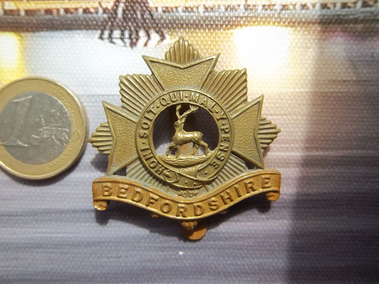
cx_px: 190
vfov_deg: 49.7
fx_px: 307
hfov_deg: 63.4
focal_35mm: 28
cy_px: 142
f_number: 3.5
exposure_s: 1/200
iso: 64
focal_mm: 5.05
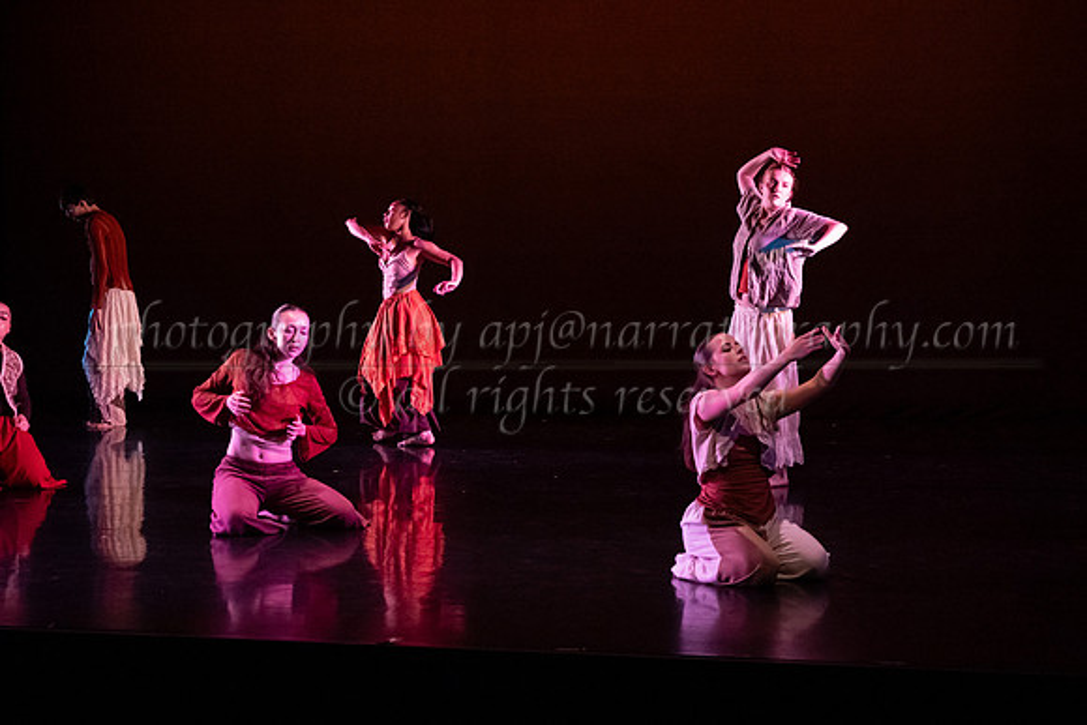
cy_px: 379
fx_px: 2052
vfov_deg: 20.0
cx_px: 626
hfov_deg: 29.6
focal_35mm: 68
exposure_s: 1/400
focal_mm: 59
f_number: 4
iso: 4000
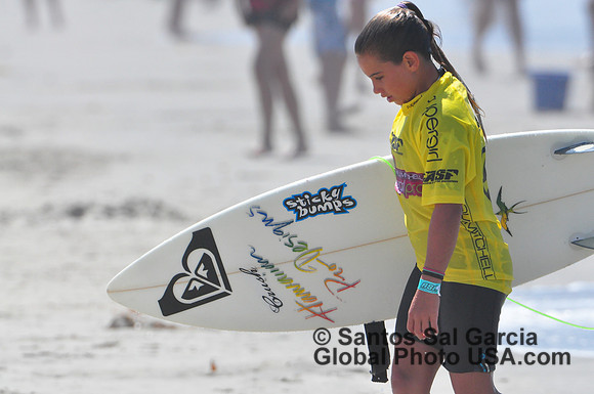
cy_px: 197
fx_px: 13593
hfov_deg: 2.5
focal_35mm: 825
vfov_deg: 1.7
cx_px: 297
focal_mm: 550
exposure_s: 1/2000
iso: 1250
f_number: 10
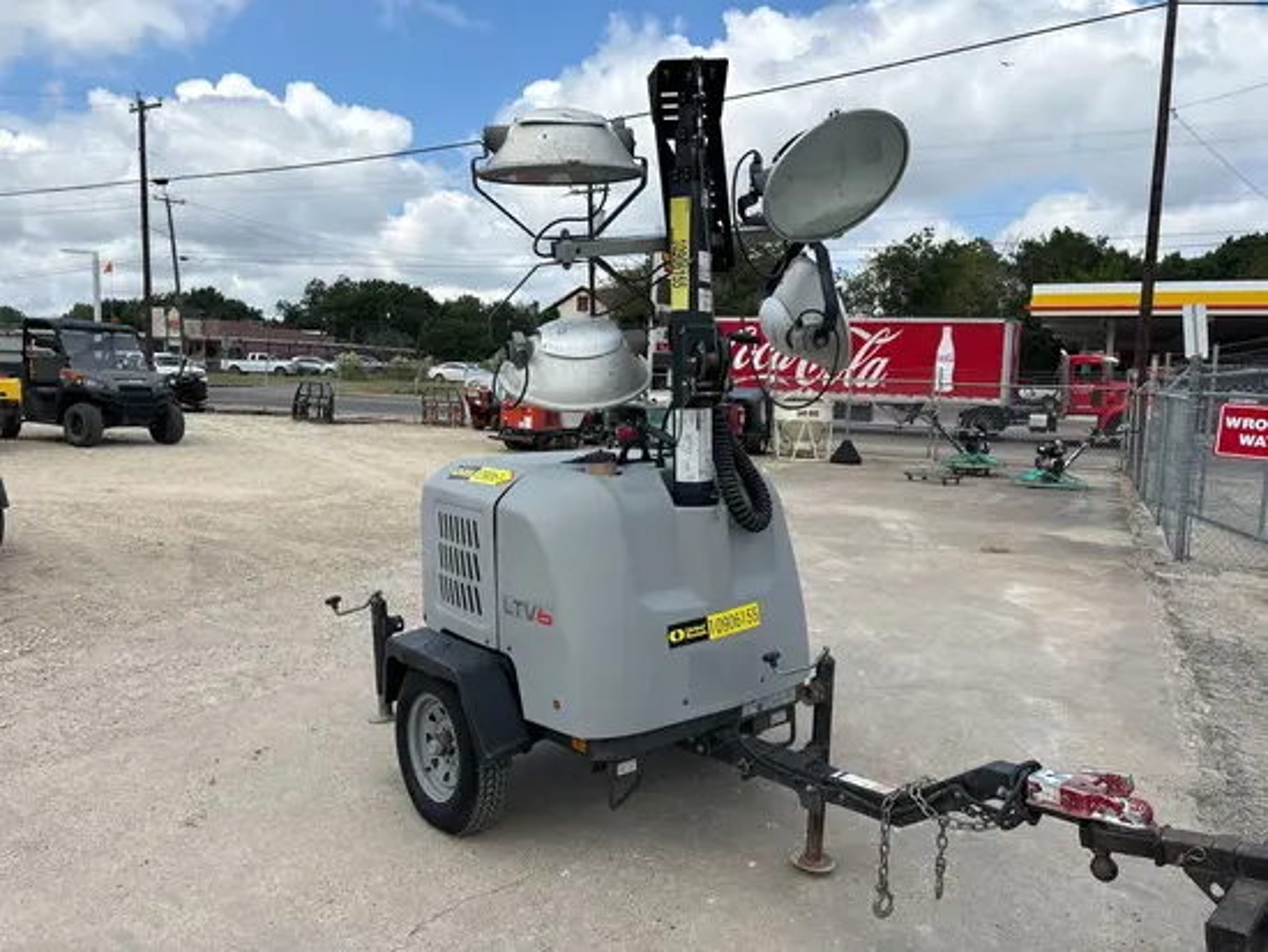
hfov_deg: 67.3
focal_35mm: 26
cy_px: 476
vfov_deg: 53.1
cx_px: 634
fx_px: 953
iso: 50
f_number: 1.6
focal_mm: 5.96
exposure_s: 1/3413
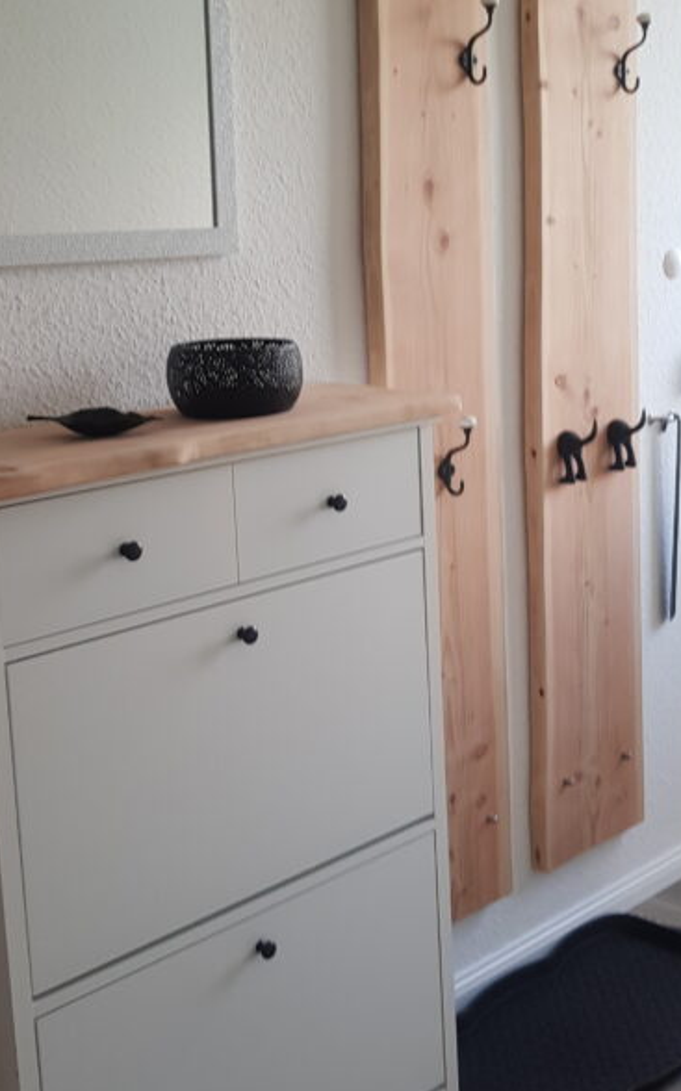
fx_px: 1427
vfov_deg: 41.7
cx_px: 286
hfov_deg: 26.8
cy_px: 443
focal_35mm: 48
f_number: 1.7
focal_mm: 4.2
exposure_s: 1/50
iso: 64
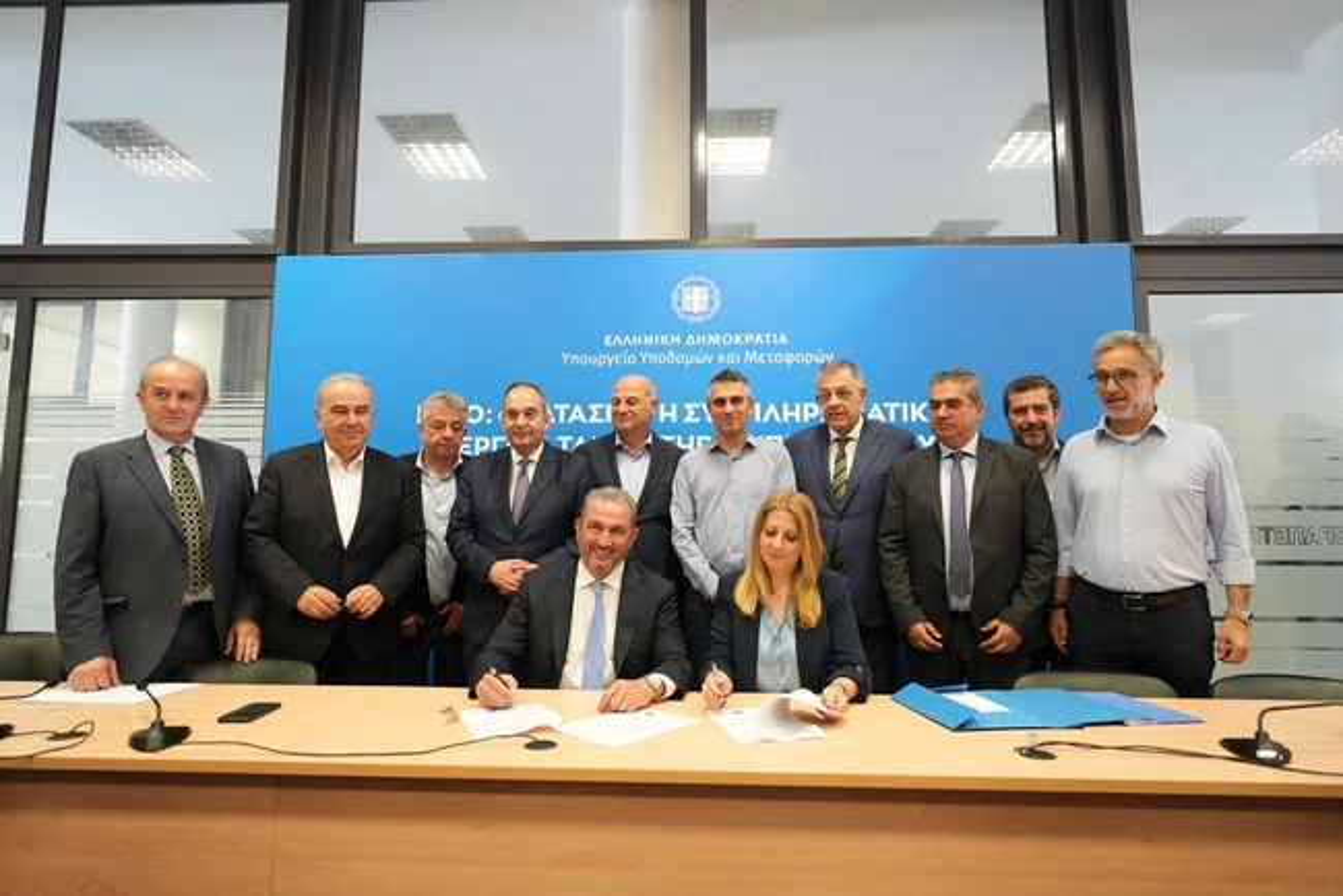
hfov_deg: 85.4
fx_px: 728
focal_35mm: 20
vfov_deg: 63.3
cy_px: 448
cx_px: 672
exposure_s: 1/200
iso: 3200
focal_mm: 19.5
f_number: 2.8
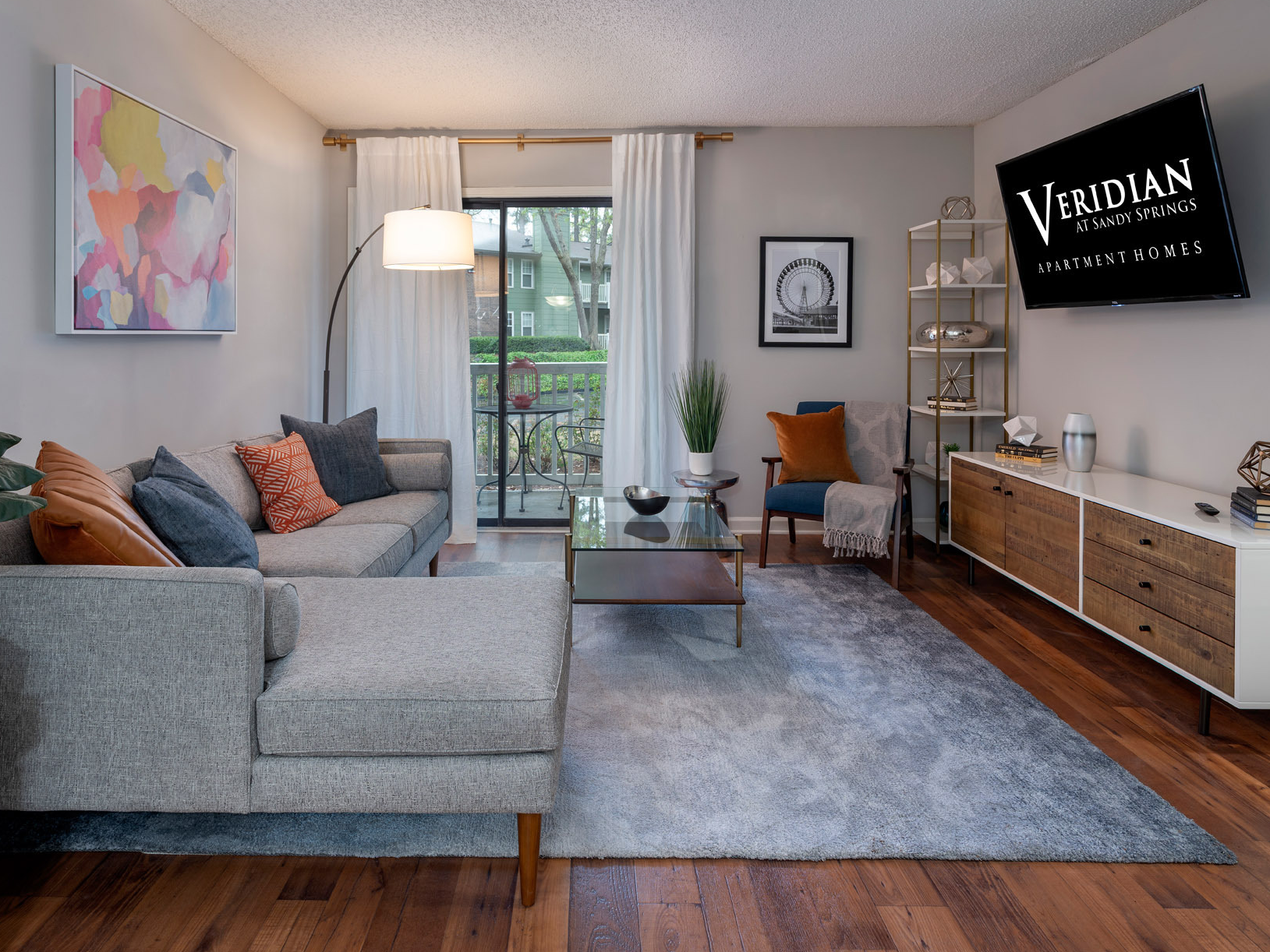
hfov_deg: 91.0
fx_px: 624
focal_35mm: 17
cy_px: 469
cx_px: 607
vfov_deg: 74.7
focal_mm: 15
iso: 50
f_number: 8
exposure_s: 1/4
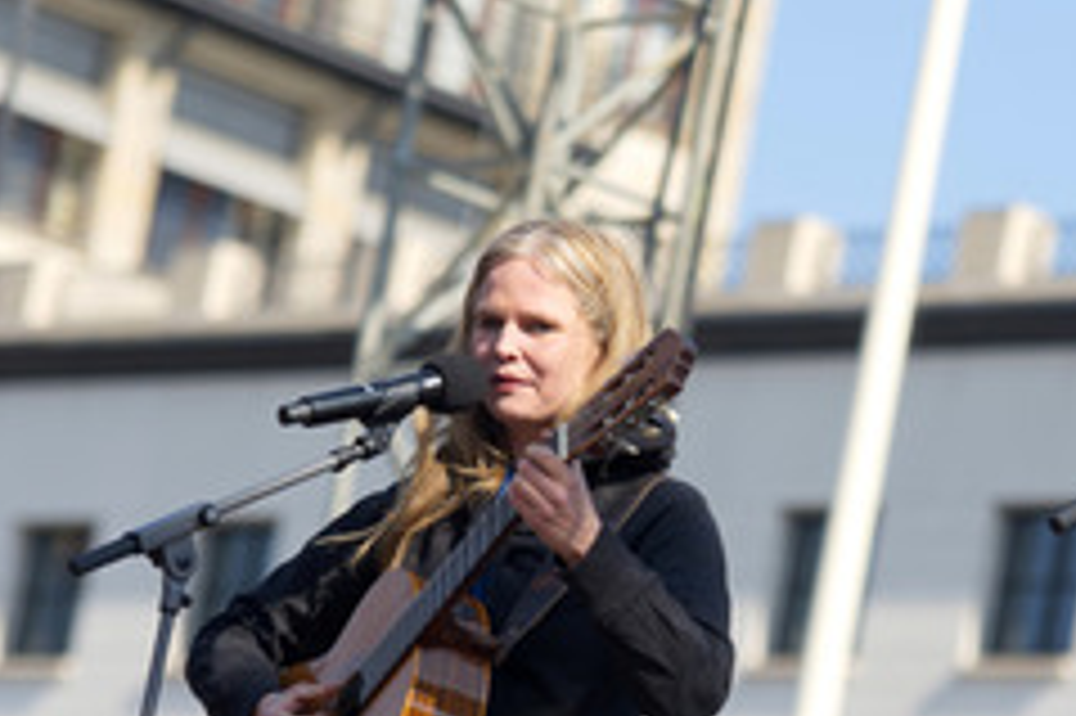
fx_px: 6750
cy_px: 635
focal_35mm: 226
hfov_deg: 9.1
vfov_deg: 6.1
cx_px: 862
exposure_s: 1/640
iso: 100
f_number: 4
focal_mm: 120
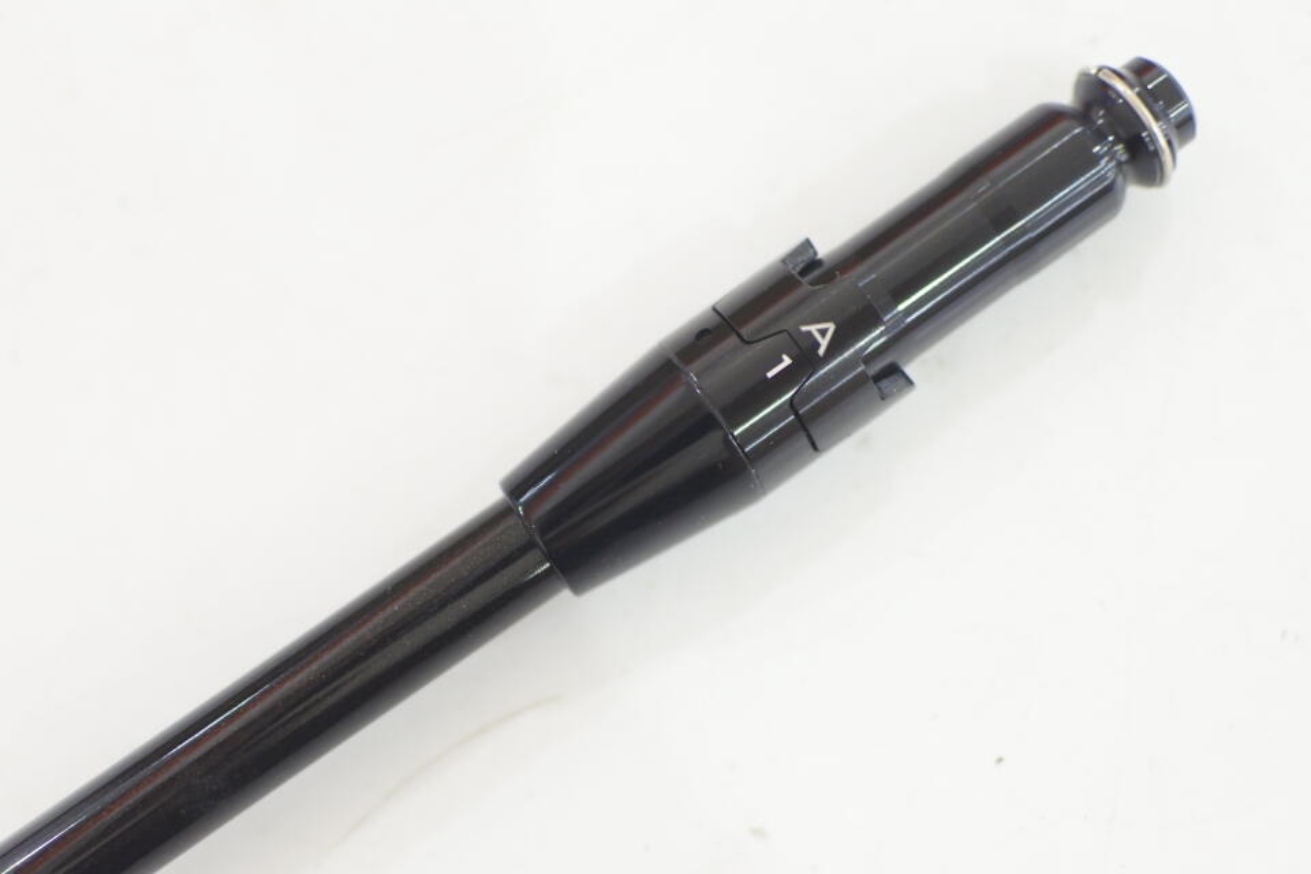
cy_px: 437
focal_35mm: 49
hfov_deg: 40.3
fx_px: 1784
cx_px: 656
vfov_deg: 27.5
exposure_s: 1/125
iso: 800
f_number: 1.8
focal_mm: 18.5
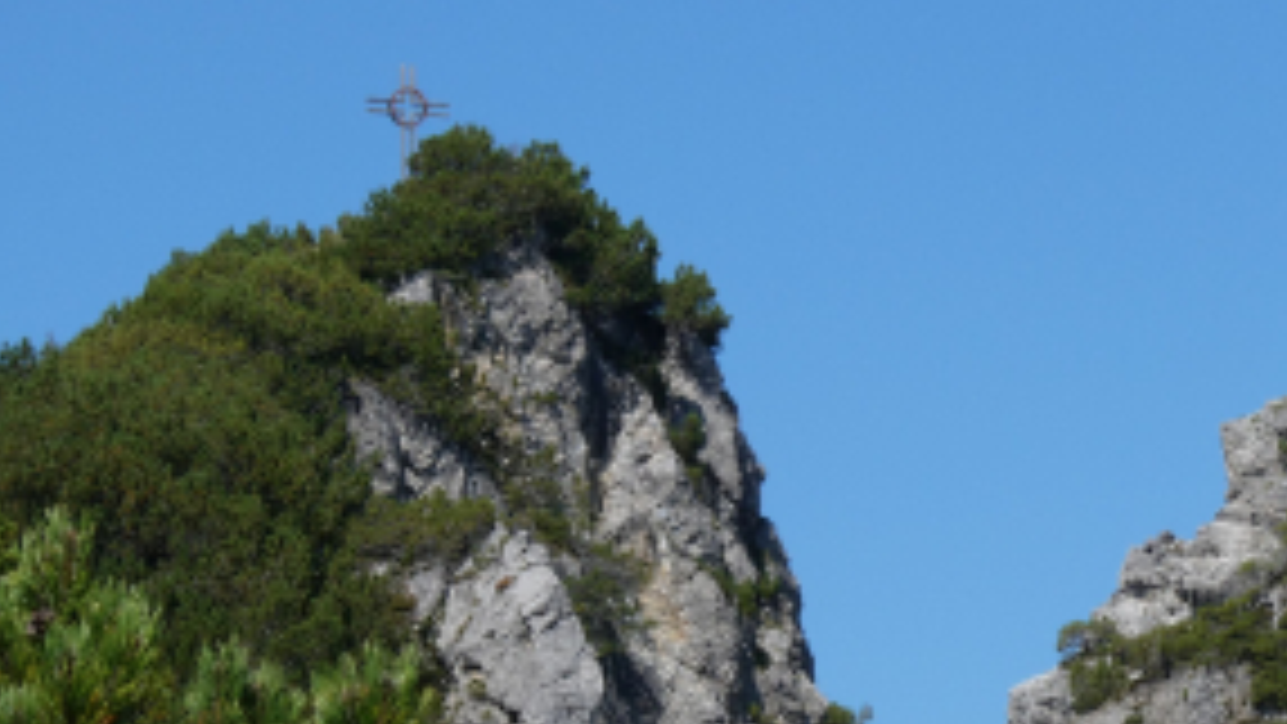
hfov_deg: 7.7
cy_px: 364
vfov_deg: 4.3
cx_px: 754
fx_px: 9557
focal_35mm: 280
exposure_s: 1/400
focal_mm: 30.9
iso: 80
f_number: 5.6
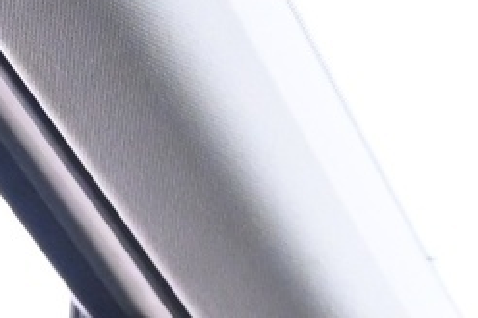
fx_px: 2866
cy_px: 927
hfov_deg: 9.0
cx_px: 908
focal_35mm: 216
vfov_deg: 5.9
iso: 3200
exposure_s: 1/20
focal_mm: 22
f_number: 4
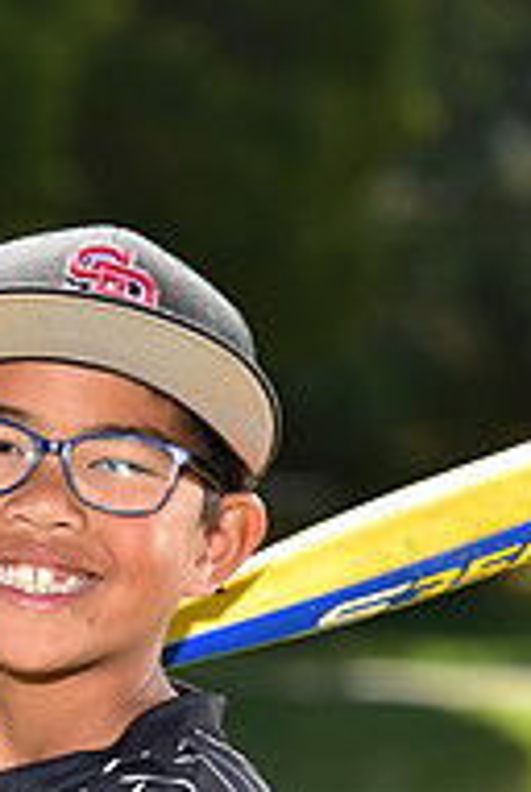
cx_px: 19
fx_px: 8355
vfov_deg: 5.4
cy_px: 858
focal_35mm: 379
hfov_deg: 3.6
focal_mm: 125
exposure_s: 1/250
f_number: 5
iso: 100
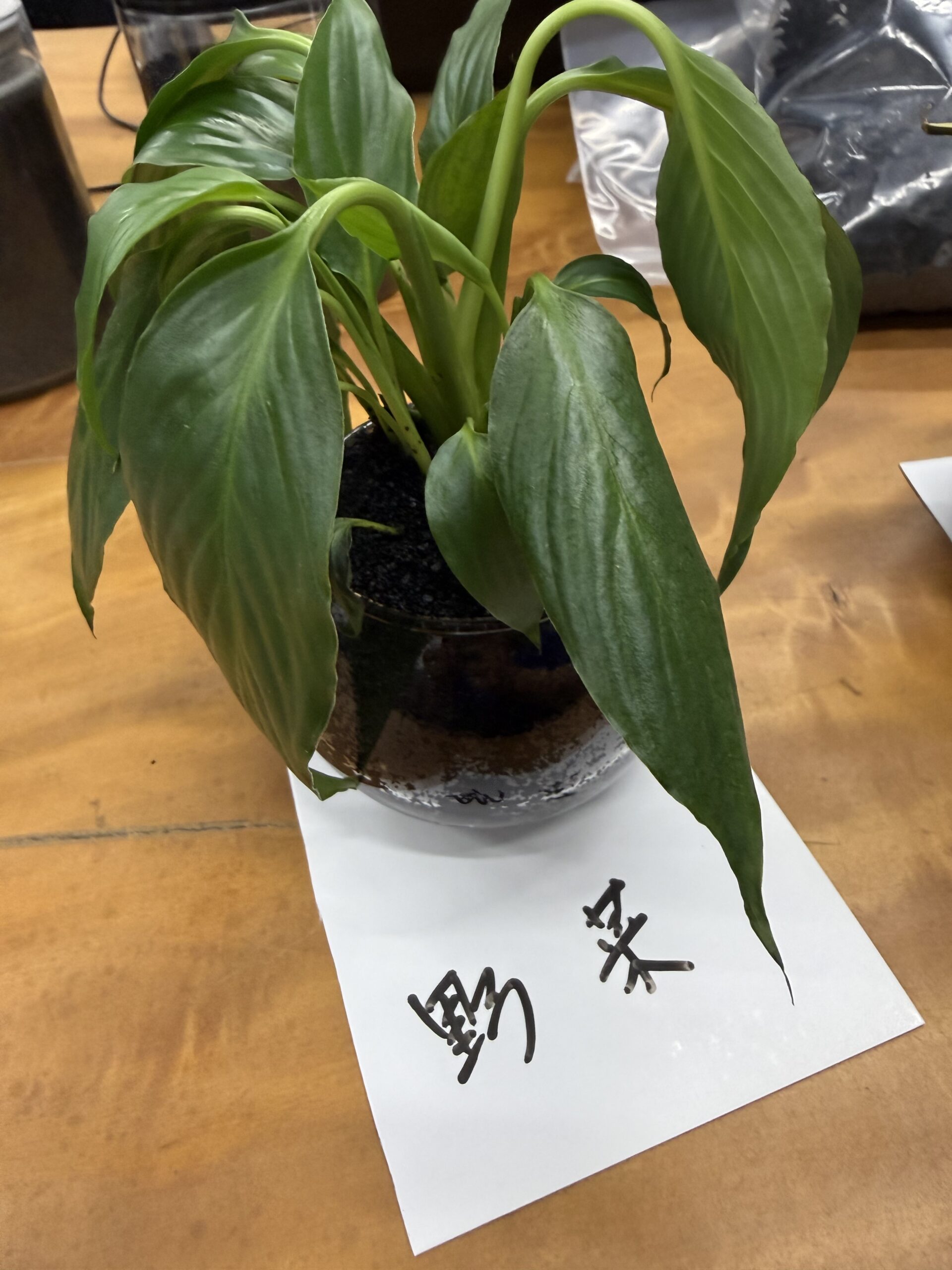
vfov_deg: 71.6
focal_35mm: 24
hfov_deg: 56.8
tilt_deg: -40.4
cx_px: 476
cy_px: 635
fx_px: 880
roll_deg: +5.7
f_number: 2.2
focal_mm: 2.22
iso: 250
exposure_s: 1/120
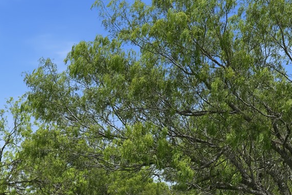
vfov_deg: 10.3
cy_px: 172
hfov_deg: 15.4
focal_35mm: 133
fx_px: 1078
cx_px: 167
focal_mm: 70
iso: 640
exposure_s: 1/2500
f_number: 6.3
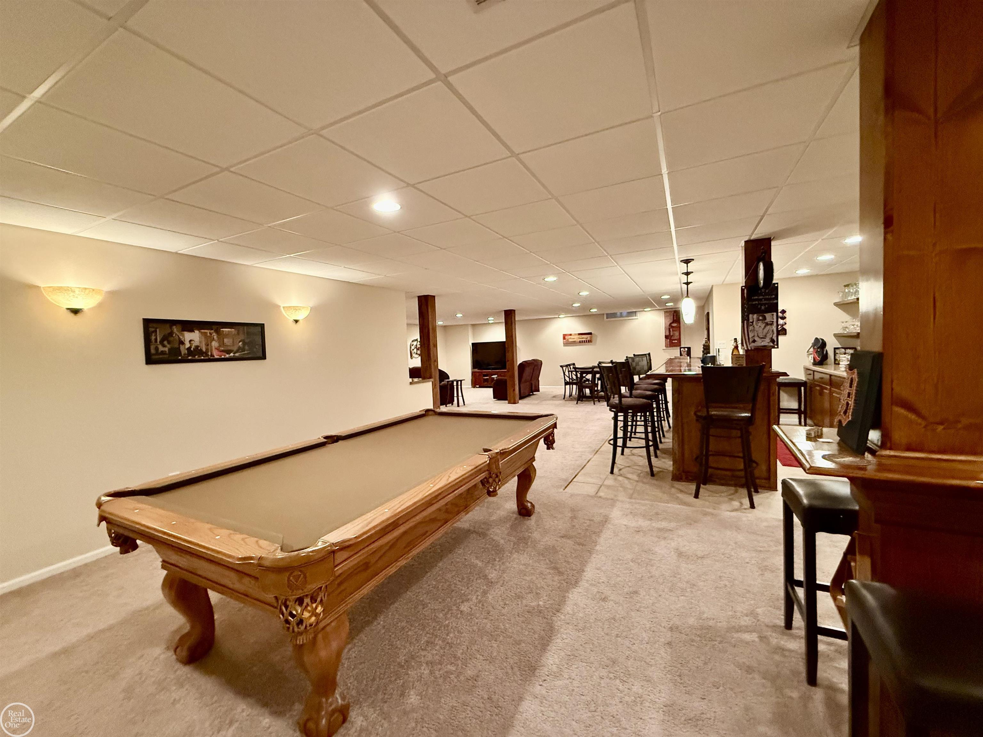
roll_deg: +3.4
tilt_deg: -2.0
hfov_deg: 102.1
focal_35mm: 14
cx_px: 492
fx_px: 398
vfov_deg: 85.7
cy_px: 368
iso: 800
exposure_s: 1/60
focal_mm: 2.22
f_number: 2.2
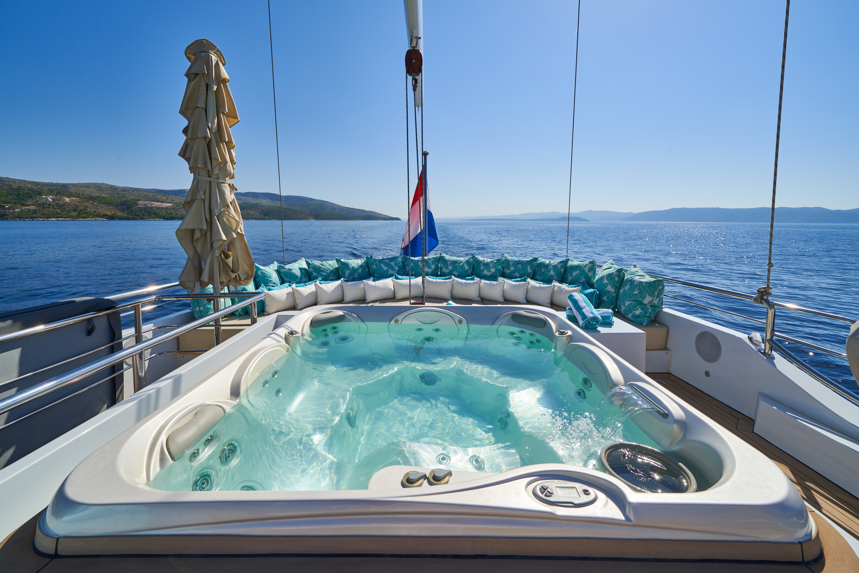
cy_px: 286
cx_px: 430
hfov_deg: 108.3
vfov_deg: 85.4
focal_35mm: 13
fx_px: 310
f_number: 10
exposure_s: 1/400
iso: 100
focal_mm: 13
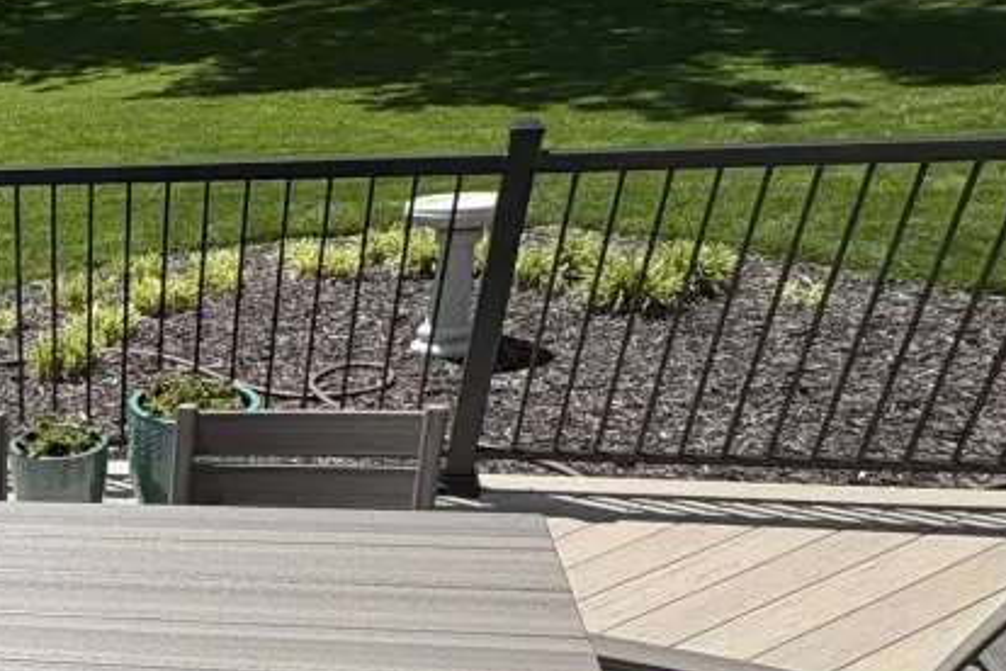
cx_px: -92
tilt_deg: -37.4
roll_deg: +6.8
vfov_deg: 26.3
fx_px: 1257
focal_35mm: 45
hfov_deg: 36.9
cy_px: 824
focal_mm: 2.22
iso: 50
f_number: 2.2
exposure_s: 1/2342
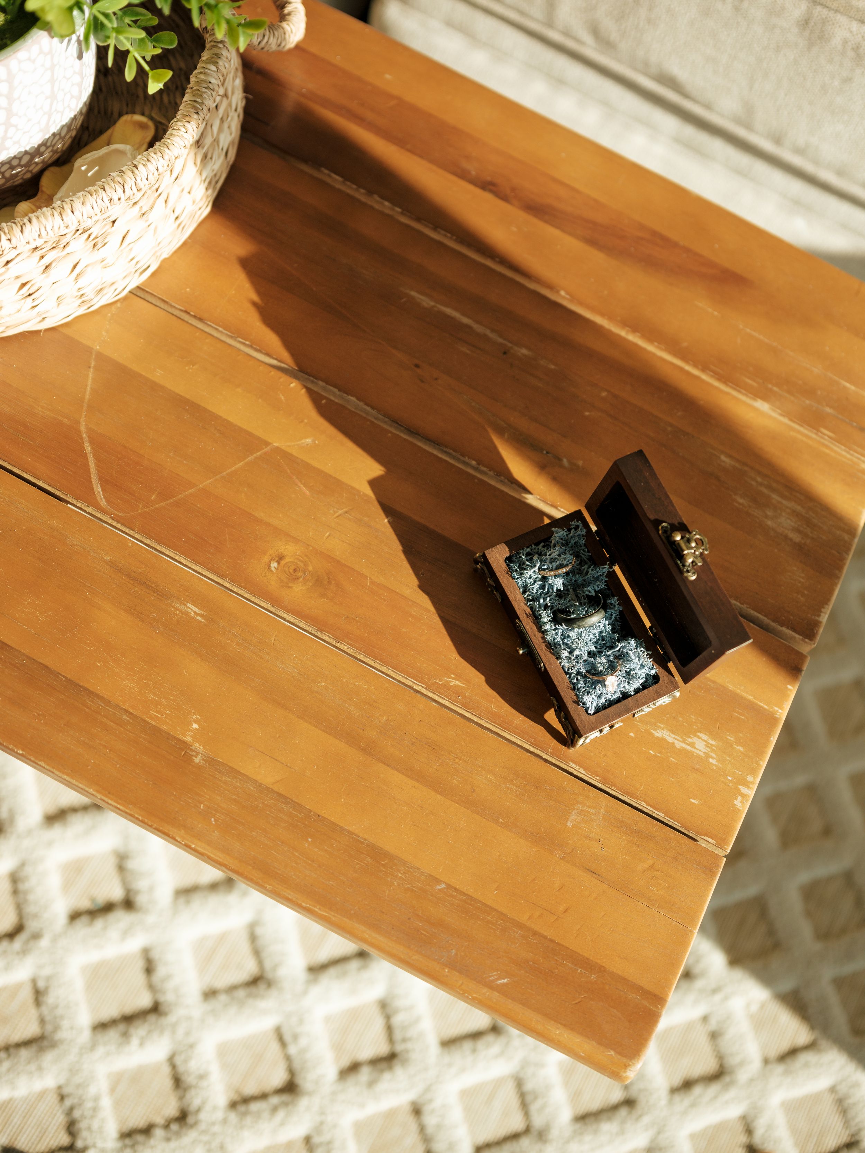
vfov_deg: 46.8
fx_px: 1333
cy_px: 576
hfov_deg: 36.0
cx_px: 432
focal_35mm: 40
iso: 800
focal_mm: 50
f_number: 3.5
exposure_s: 1/1600
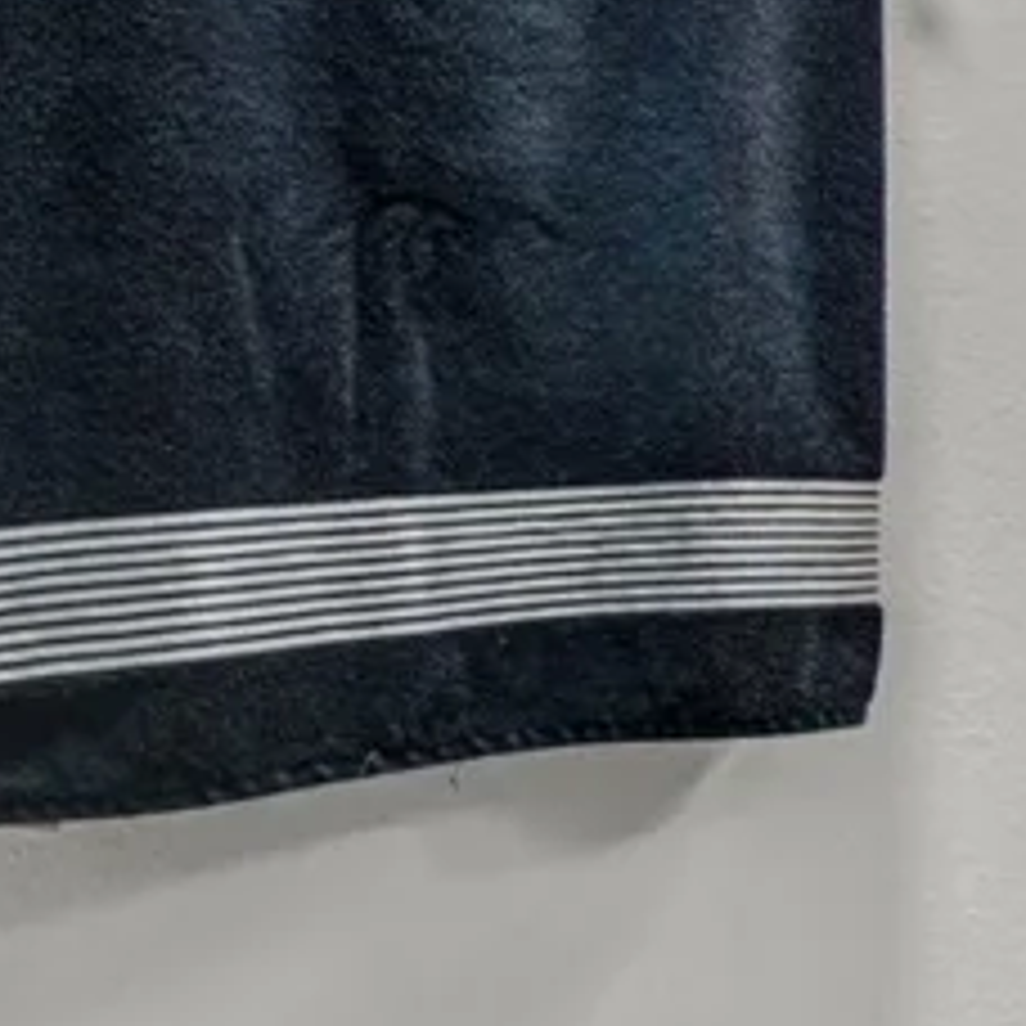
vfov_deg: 36.0
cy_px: 472
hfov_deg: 21.8
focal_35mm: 47
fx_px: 1576
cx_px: 1865
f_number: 8
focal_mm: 10
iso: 400
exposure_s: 1/13
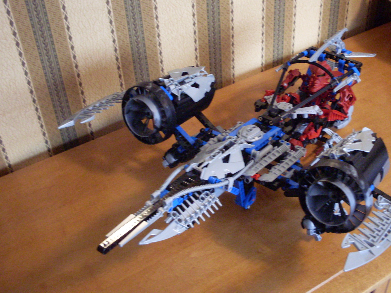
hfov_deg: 40.3
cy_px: 128
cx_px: 231
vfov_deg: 30.8
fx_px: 531
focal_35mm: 47
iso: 200
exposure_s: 1/15
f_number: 2.8
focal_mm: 6.3
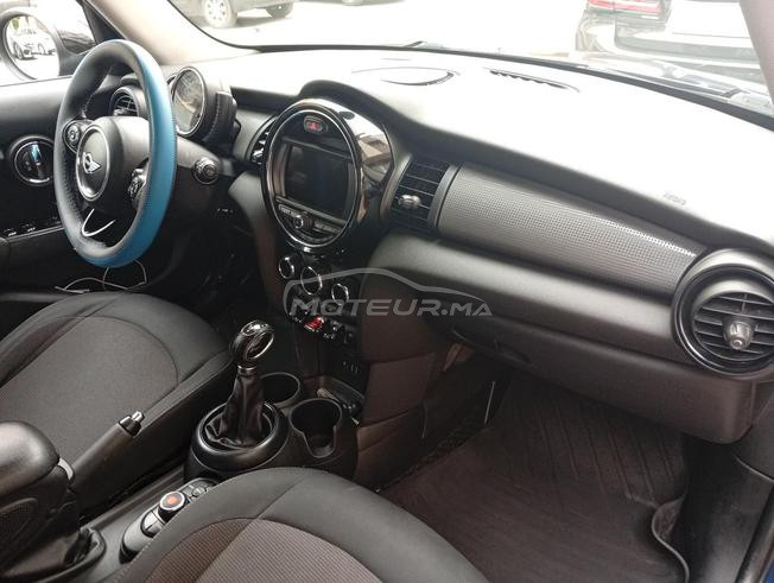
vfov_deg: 51.5
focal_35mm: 27
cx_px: 387
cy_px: 292
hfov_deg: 65.2
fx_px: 605
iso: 160
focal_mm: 3.98
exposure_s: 1/50
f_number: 1.8
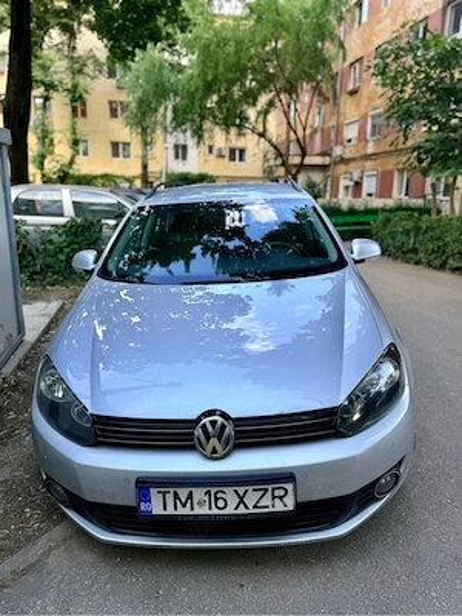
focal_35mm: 24
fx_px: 427
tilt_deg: -14.5
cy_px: 308
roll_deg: -0.4
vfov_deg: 71.6
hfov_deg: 56.8
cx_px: 231
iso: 64
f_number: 1.78
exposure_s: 1/156
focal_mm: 6.76
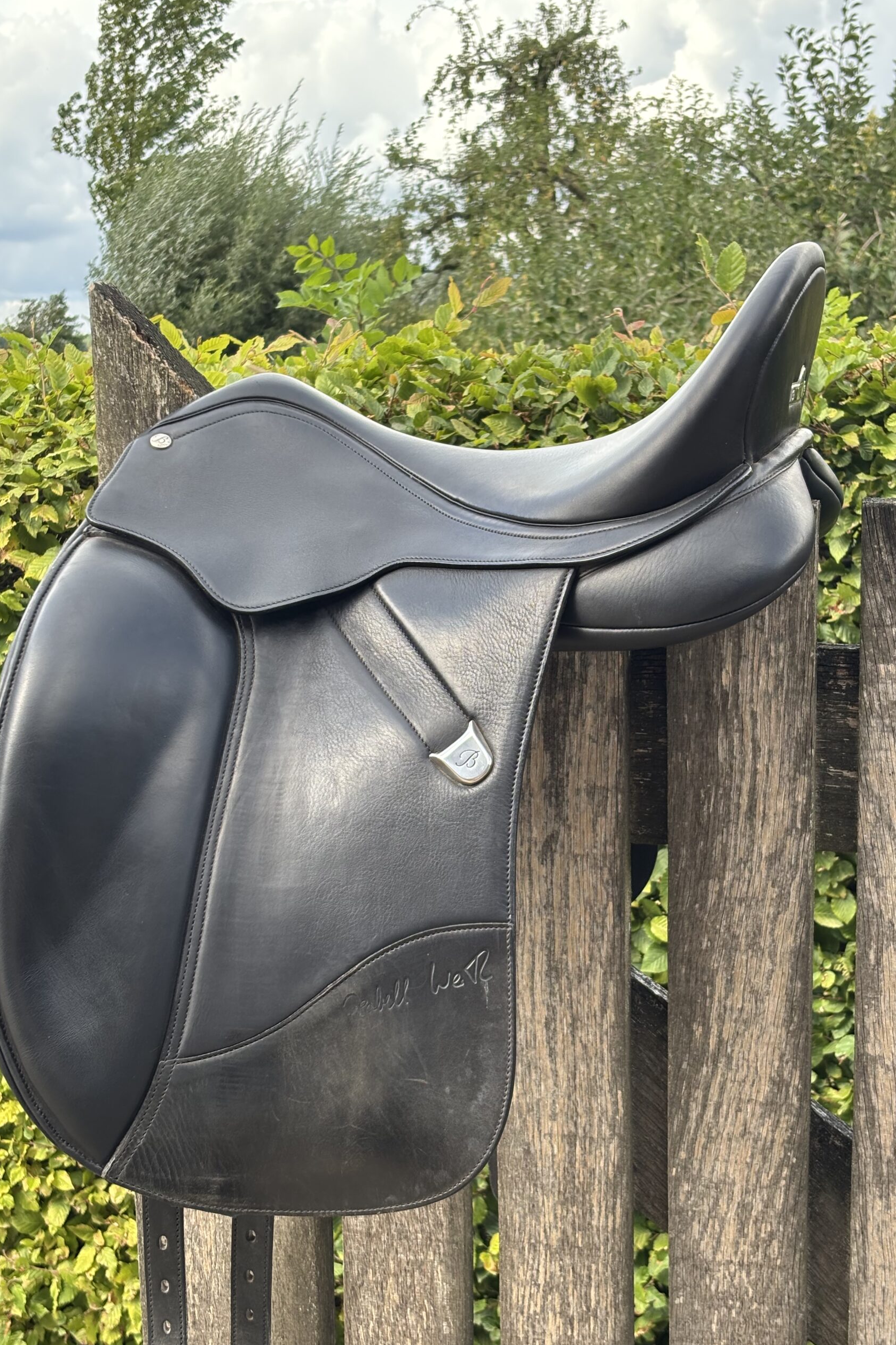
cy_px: 681
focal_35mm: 55
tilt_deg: -9.4
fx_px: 2053
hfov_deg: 24.6
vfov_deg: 36.2
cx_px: 435
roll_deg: -0.7
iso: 32
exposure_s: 1/408
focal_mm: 5.96
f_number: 1.6
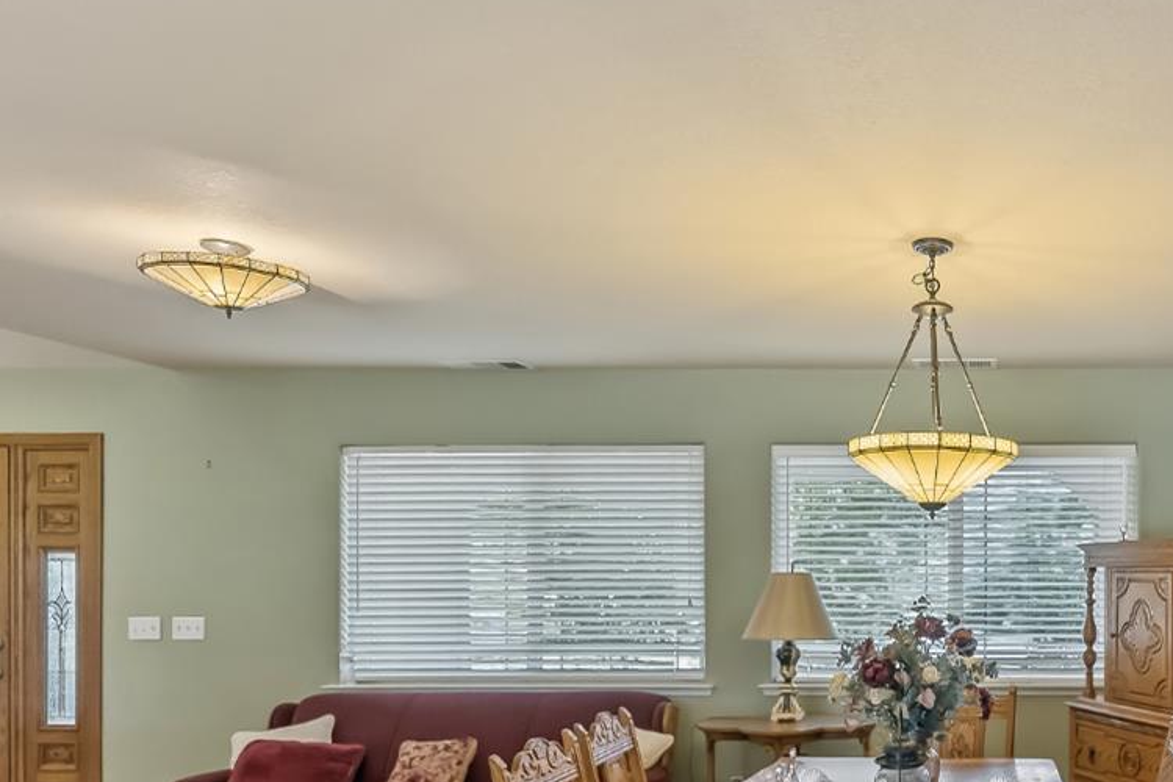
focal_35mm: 29
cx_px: 985
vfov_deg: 43.0
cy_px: 588
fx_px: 958
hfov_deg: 56.9
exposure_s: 1/160
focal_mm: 14.7
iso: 1600
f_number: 2.8
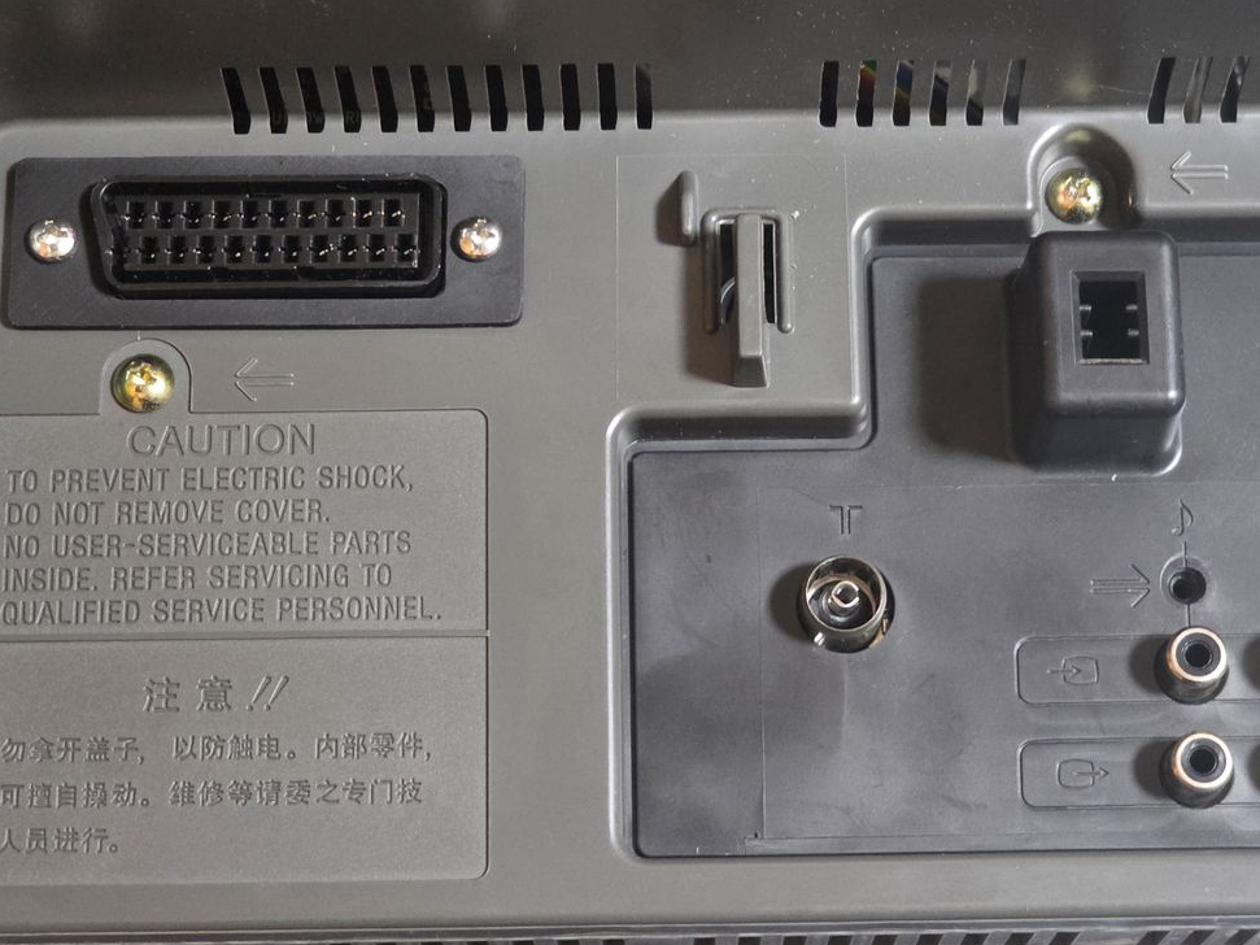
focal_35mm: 91
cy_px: 432
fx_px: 3312
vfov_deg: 16.2
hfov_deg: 21.5
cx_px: 725
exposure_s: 1/33.3
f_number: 2.4
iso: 1250
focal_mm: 7.9
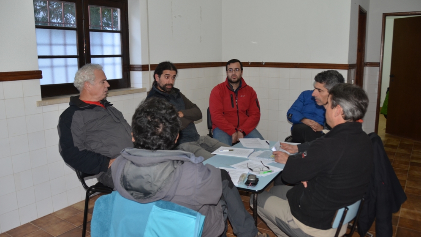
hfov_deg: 66.1
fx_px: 324
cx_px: 212
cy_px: 113
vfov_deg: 40.2
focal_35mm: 29
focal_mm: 18
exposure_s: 1/60
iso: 400
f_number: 4
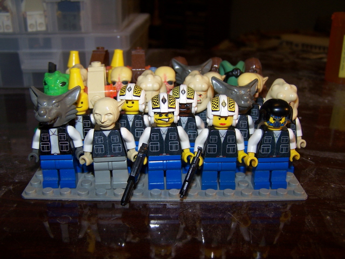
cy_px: 130
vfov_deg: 37.7
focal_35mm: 38
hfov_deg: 49.0
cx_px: 172
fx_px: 379
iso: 80
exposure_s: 1/60
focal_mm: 6.3
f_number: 2.8
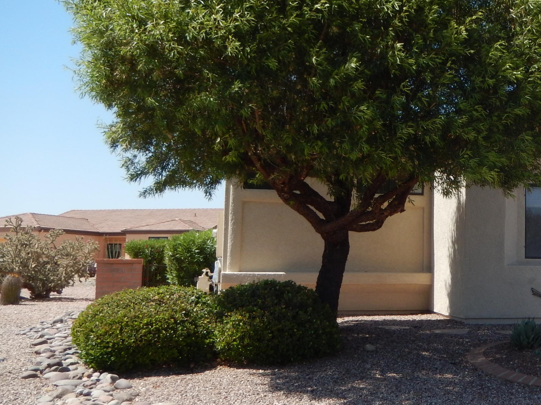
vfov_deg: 30.9
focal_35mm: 47
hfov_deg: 38.2
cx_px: 468
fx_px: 735
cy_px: 192
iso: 125
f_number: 3.4
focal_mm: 4.5
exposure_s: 1/1000
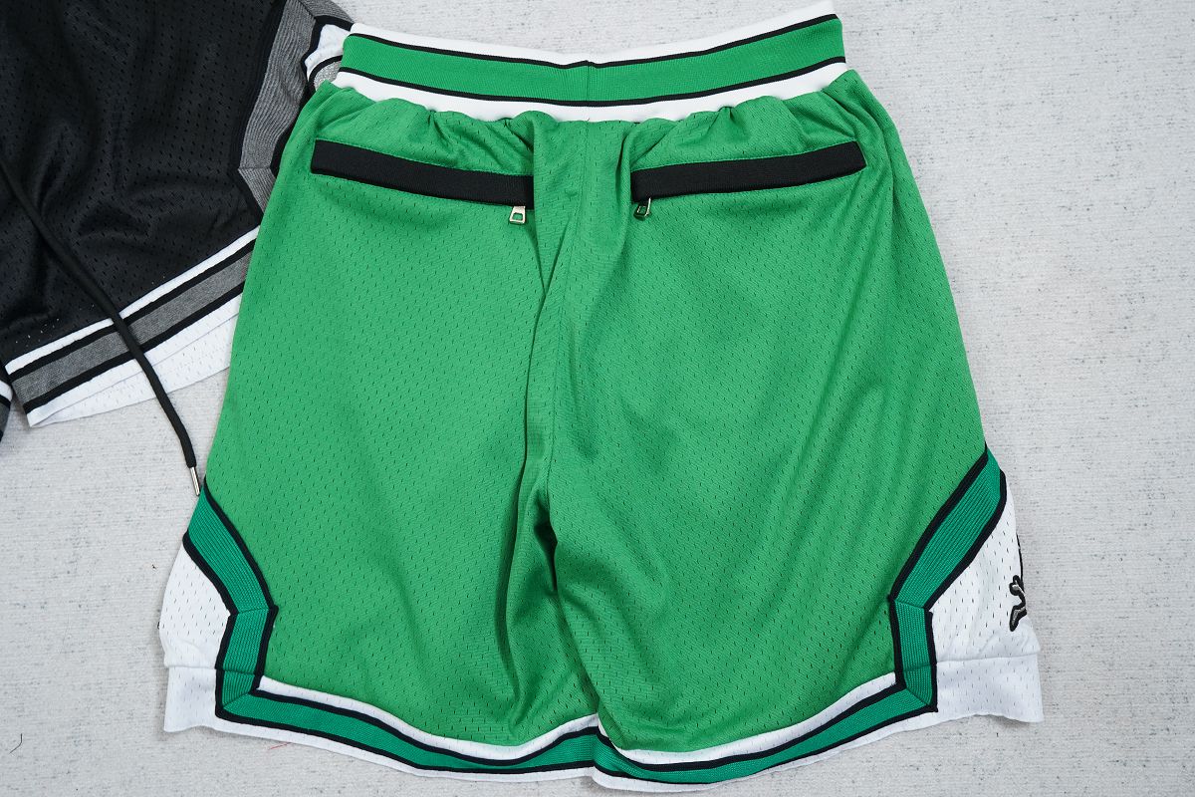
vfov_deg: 37.9
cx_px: 598
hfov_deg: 54.4
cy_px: 398
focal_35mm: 35
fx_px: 1162
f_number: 10
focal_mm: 35
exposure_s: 1/100
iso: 1600
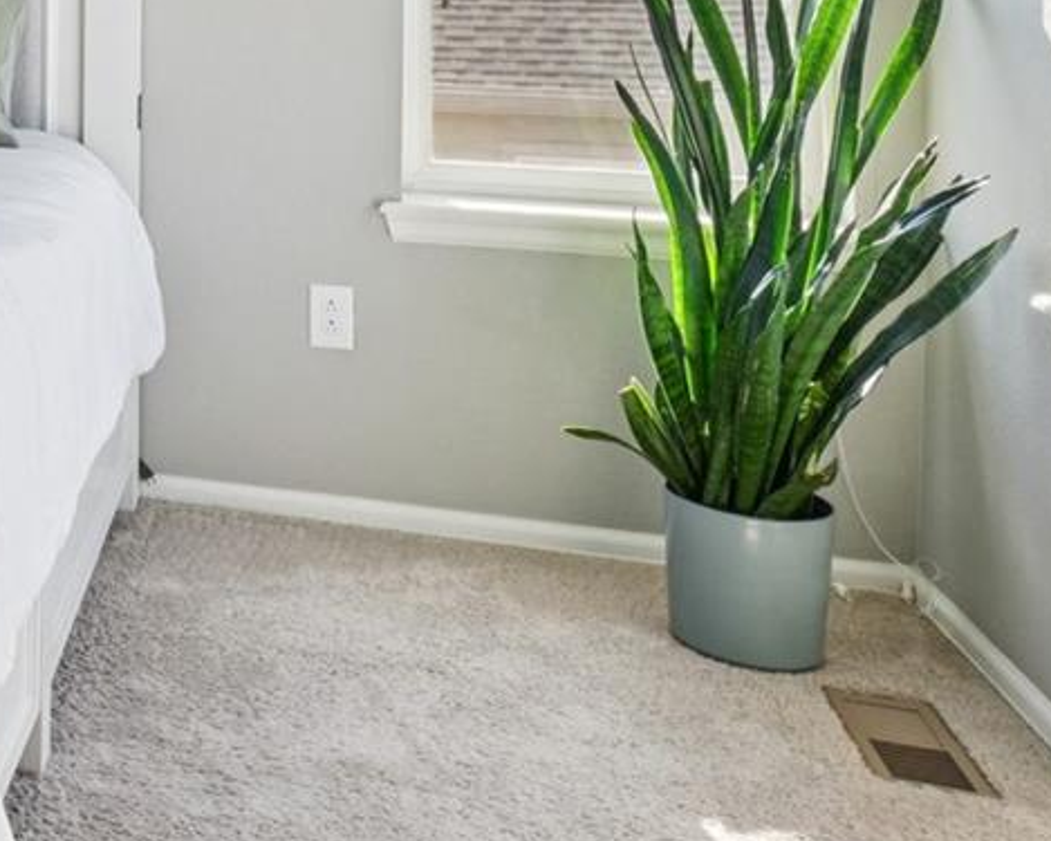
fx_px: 1493
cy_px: -70
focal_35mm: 48
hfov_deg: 29.9
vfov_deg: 28.7
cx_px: -354
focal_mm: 10
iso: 400
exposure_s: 1/125
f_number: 8
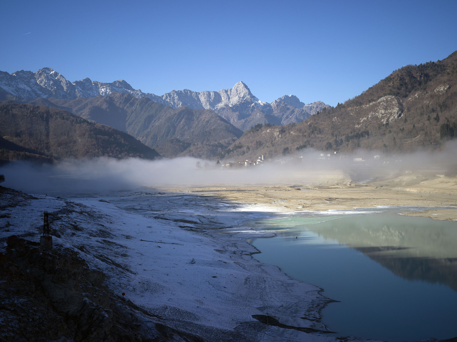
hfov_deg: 52.6
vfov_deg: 40.7
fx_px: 462
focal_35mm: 35
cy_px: 171
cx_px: 228
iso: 200
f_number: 11
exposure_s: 1/350
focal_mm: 45
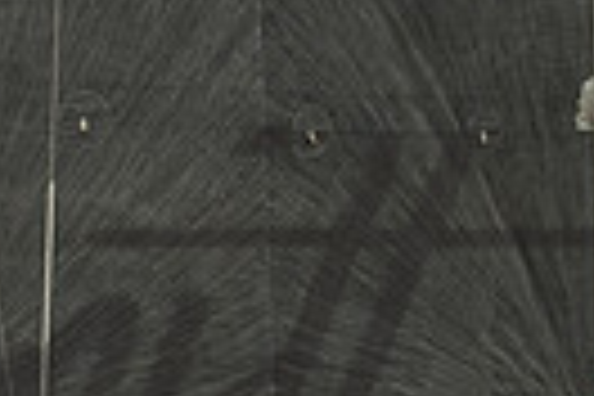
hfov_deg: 3.7
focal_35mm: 555
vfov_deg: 2.5
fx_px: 9157
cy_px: 380
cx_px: -118
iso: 400
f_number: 6.3
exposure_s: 1/2000
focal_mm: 120
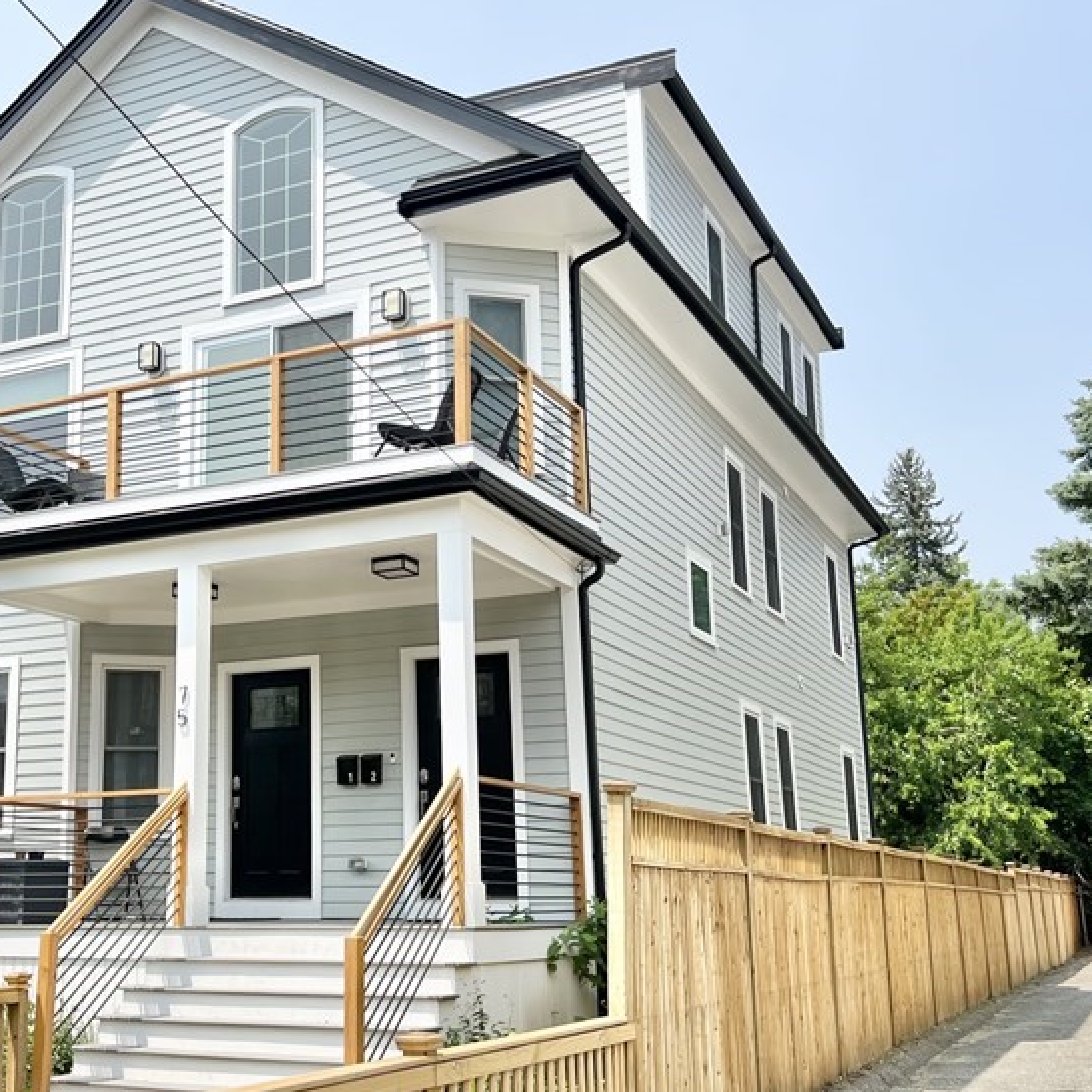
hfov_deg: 38.5
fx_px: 1535
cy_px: 533
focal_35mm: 43
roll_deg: -0.6
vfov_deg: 39.2
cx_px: 323
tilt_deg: +12.5
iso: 50
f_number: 1.5
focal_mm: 5.7
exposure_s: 1/4630
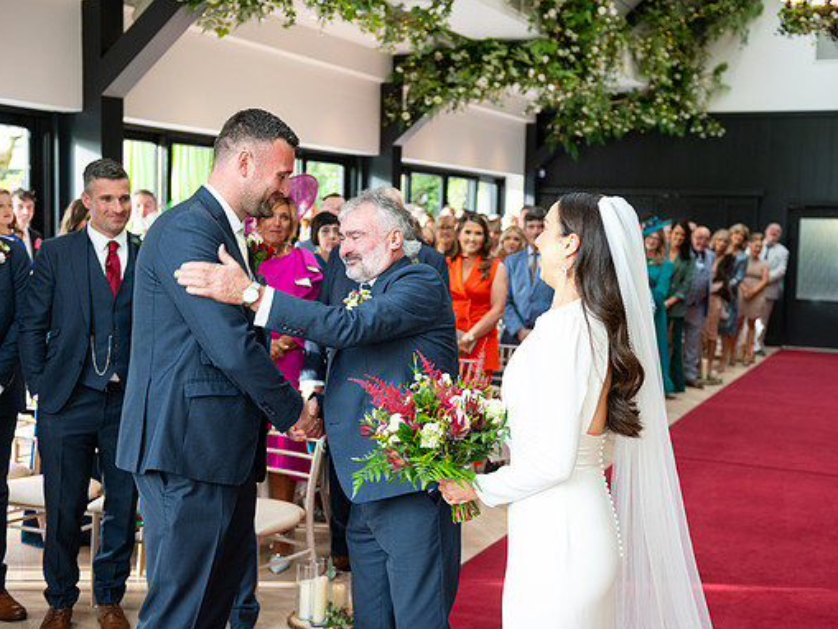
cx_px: 453
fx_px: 1114
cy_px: 317
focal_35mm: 46
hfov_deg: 41.2
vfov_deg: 31.5
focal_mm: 42
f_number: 3.5
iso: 640
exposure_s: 1/160
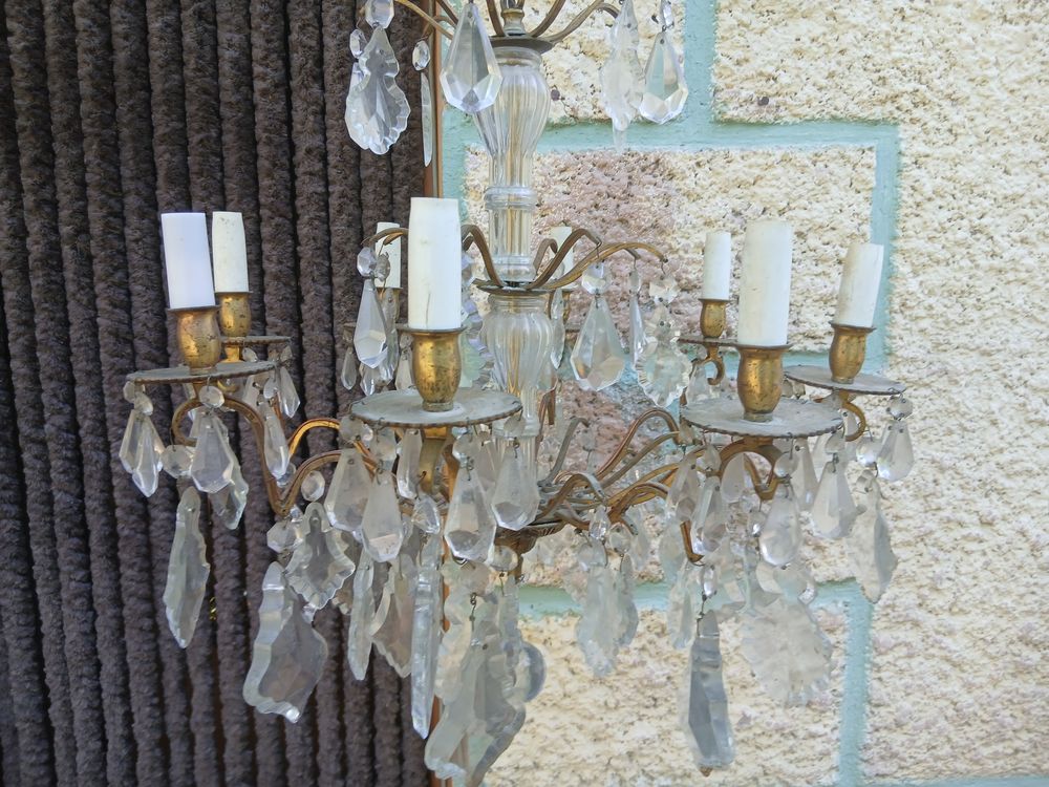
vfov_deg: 53.1
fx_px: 788
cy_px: 394
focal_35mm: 26
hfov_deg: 67.3
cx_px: 524
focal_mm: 3.98
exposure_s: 1/50
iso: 40
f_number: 1.8
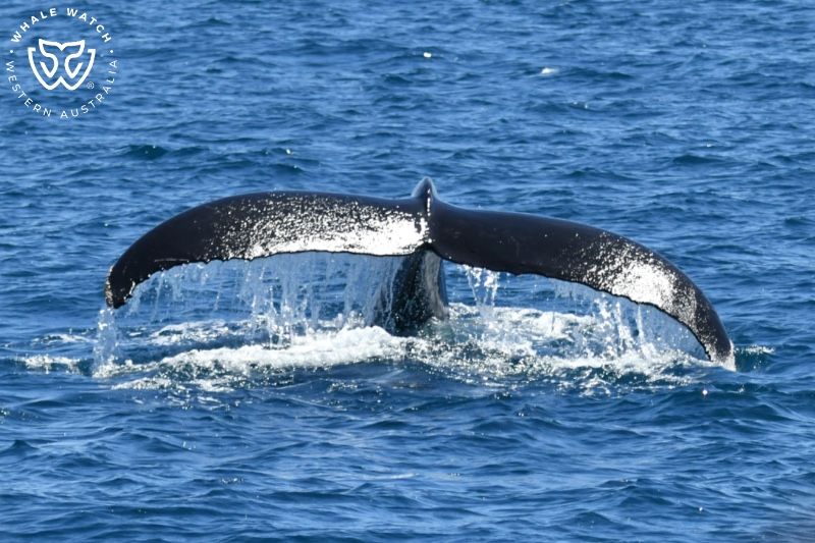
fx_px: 4527
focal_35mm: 200
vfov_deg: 6.9
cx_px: 408
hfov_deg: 10.3
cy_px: 272
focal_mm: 200
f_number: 5.3
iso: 1000
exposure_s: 1/8000
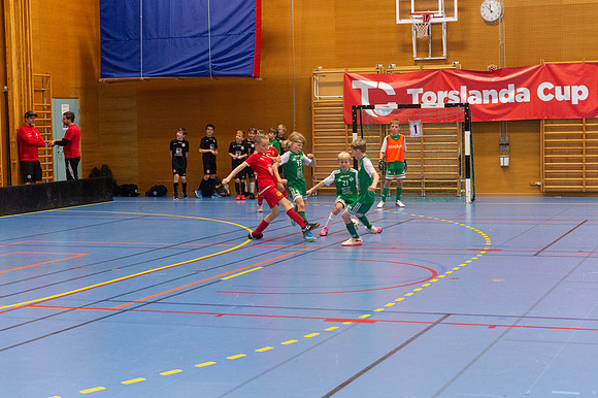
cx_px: 299
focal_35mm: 72
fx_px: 1199
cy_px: 199
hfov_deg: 28.0
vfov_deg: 18.9
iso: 5000
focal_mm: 70
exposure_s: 1/500
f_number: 3.5
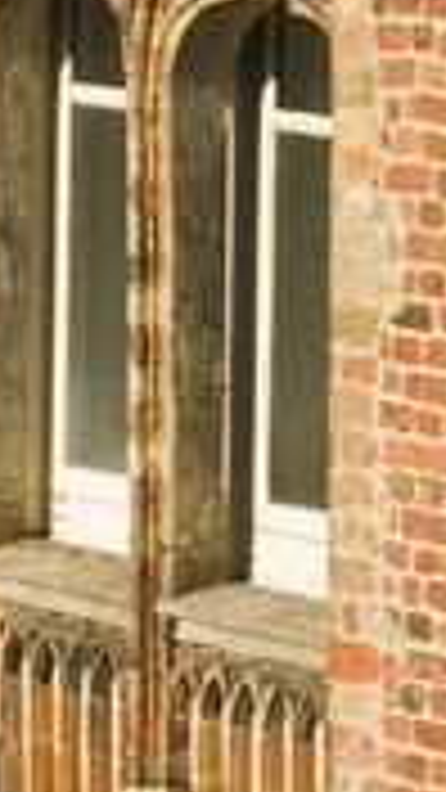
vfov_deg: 3.2
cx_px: 378
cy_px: 594
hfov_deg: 1.8
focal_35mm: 684
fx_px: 14381
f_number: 10
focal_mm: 75
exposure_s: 1/500
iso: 400
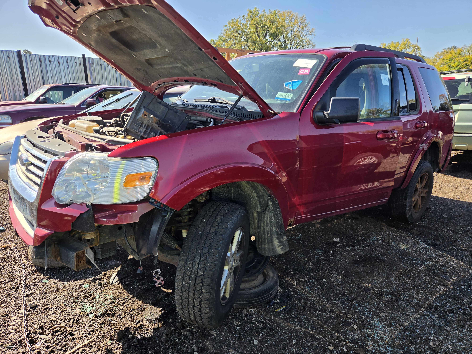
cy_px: 177
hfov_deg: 73.9
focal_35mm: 23
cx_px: 236
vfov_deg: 58.9
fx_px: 314
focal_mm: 5.4
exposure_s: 1/2586
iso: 80
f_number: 1.8
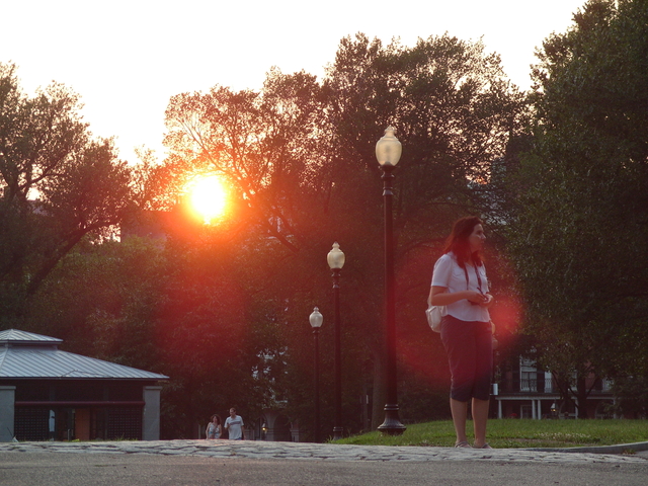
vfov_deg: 11.6
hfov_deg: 15.4
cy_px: 243
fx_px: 2396
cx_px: 324
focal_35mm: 128
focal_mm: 28.5
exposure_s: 1/180
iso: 100
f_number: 3.9
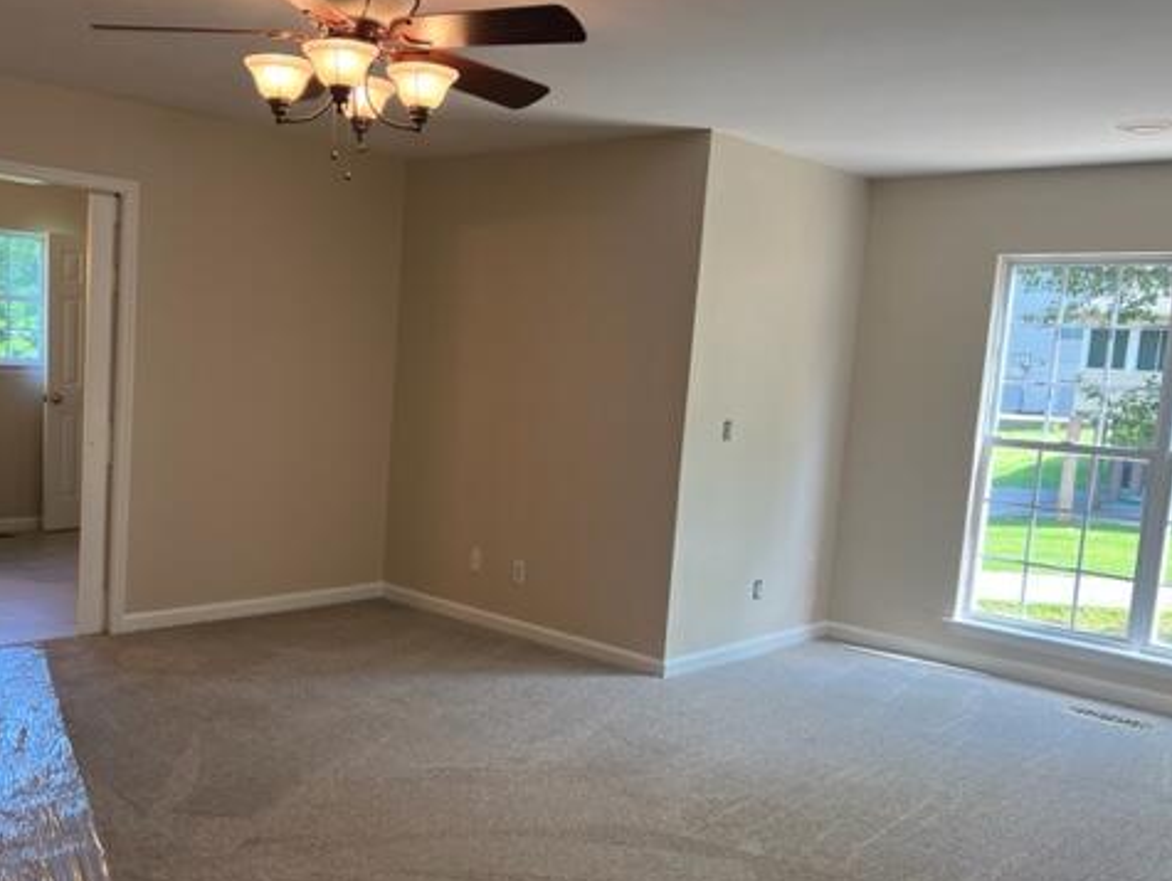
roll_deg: -3.3
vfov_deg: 40.7
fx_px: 1186
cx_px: 469
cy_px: 501
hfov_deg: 52.2
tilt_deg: -7.6
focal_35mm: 35
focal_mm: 5.7
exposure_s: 1/135
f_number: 1.5
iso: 64
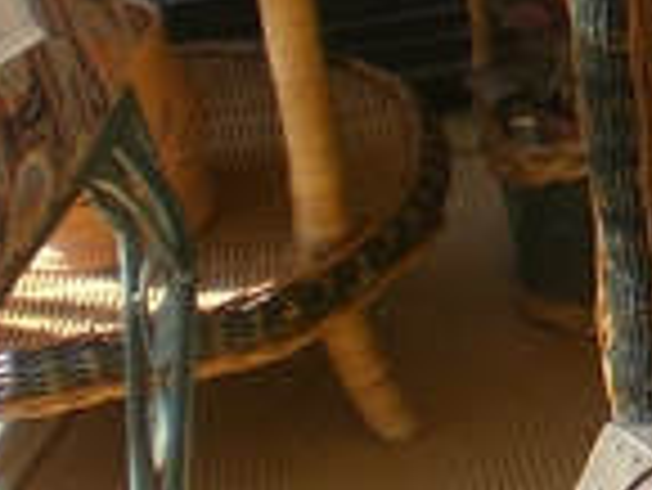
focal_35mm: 183
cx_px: 1542
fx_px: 3450
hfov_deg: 9.6
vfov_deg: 7.7
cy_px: -555
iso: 50
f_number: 3.1
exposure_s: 1/125
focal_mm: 6.3
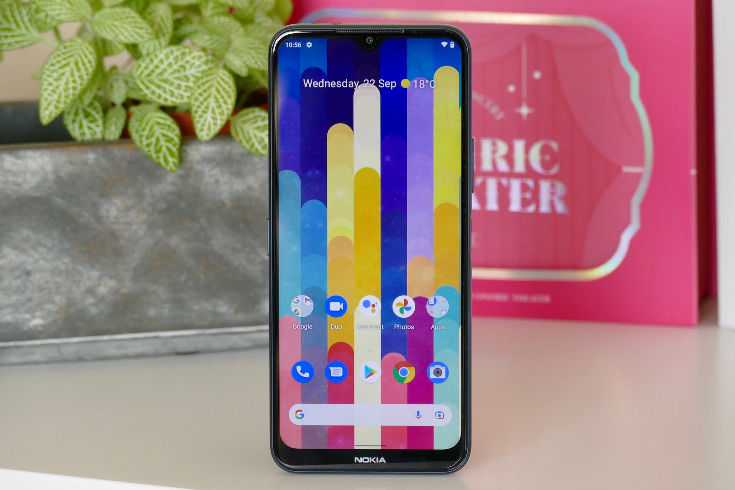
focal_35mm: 274
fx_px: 5593
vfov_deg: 5.0
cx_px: 368
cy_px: 245
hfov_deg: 7.5
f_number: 4.5
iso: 800
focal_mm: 100.06
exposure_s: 1/100
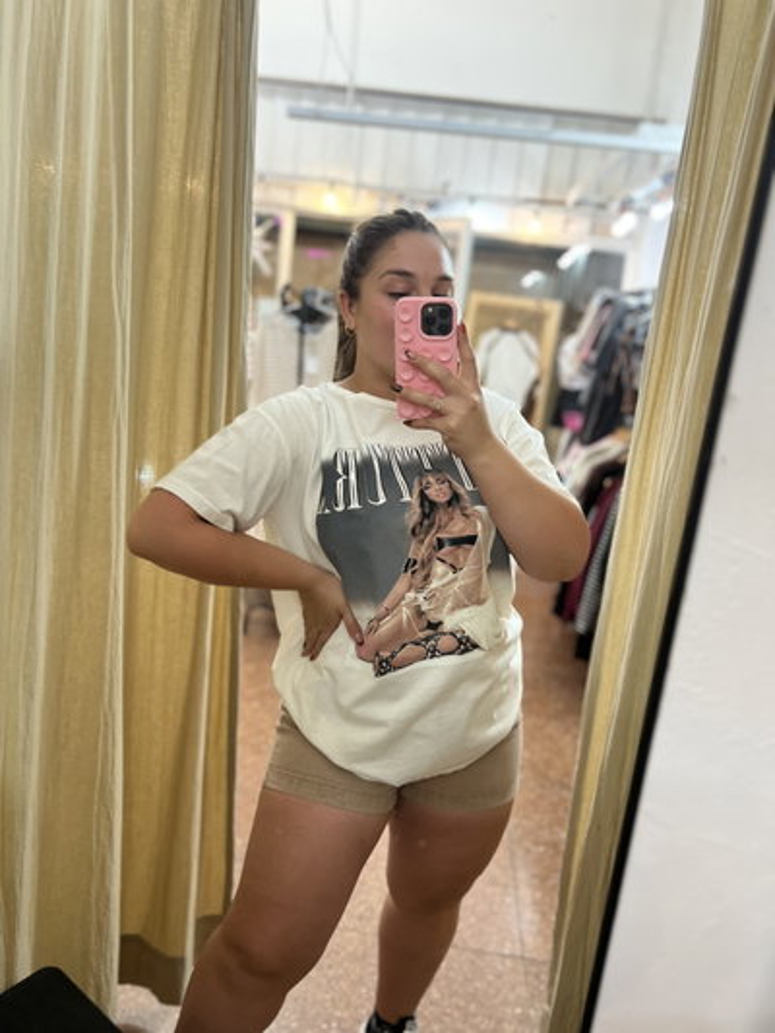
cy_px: 516
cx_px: 388
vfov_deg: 67.3
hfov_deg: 53.1
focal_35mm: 26
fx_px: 776
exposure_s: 1/50
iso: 80
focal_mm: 5.7
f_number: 1.5
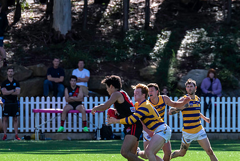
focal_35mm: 789
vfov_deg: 1.7
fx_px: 5263
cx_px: 122
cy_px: 144
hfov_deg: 2.6
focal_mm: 420
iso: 800
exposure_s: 1/2000
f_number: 7.1
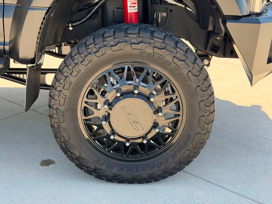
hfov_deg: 39.7
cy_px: 102
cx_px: 136
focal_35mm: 48
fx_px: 377
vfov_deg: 30.3
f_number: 1.78
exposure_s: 1/530
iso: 100
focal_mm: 6.76
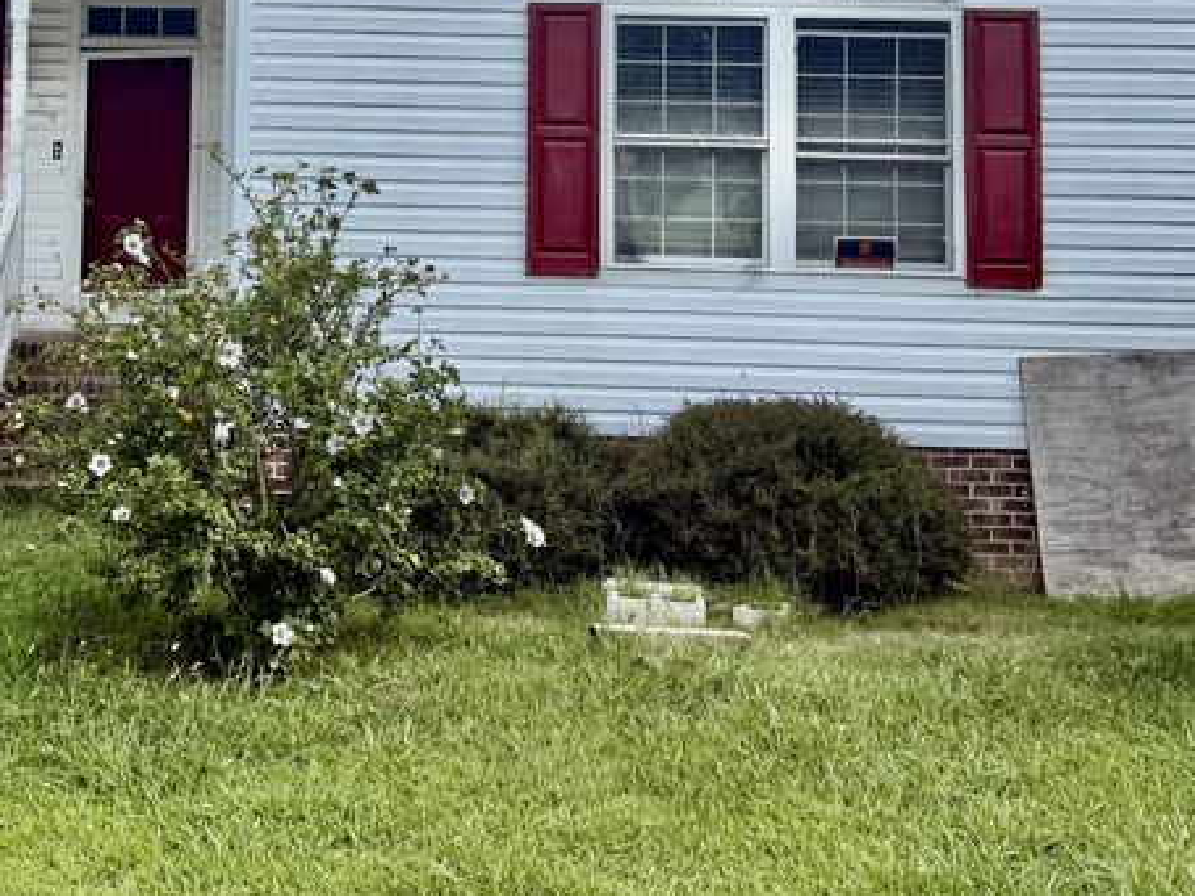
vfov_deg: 26.1
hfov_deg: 34.8
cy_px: 89
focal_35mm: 54
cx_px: 292
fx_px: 1864
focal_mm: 6.76
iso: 100
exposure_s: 1/3953
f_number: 1.78
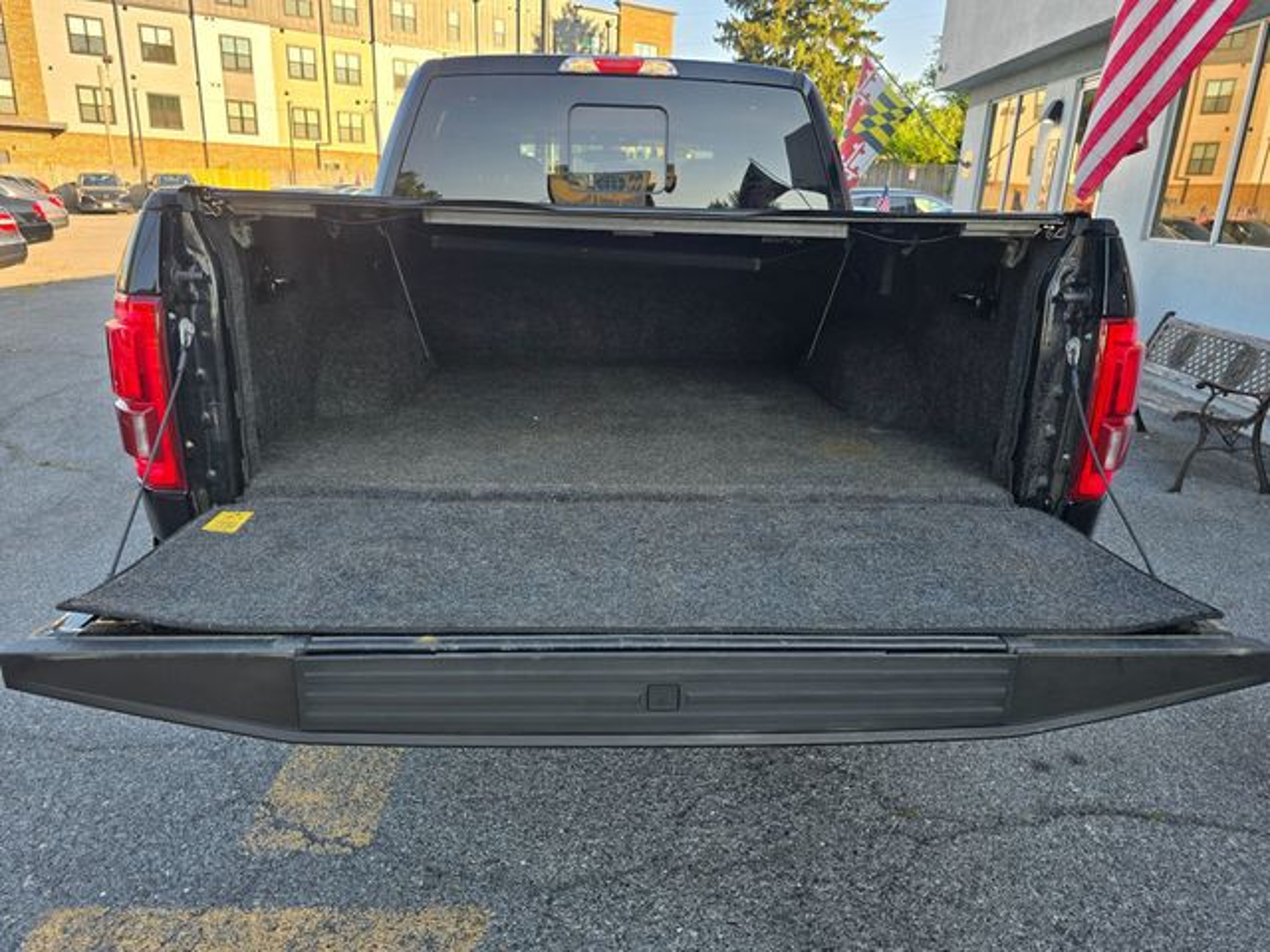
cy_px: 476
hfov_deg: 73.9
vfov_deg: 58.9
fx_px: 844
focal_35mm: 23
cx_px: 635
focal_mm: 6.3
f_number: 1.7
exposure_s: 1/129
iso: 12
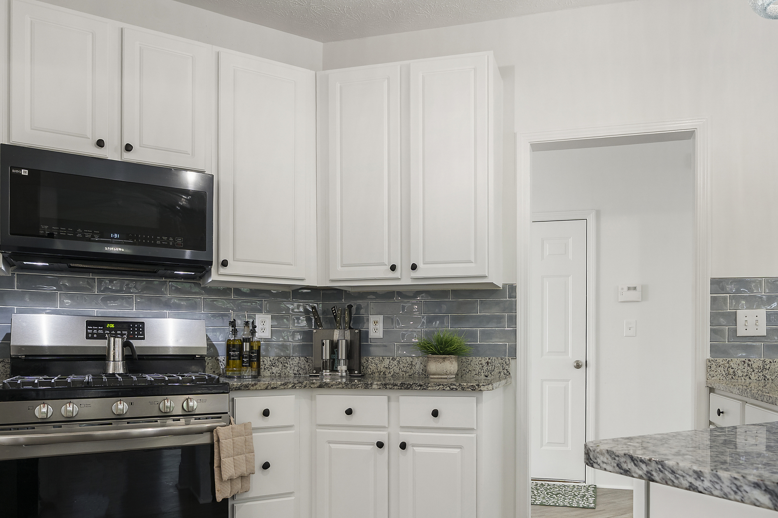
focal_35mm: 26
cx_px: 452
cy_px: 369
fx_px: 562
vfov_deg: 48.2
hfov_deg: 69.0
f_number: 7.1
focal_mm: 16
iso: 160
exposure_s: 1/8
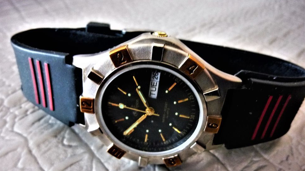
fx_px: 226
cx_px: 149
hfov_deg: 67.9
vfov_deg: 41.2
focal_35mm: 28
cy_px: 104
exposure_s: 1/13
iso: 400
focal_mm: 4.5
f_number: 3.3
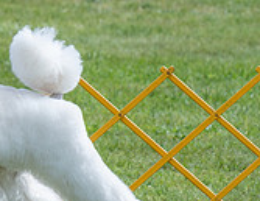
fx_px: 5474
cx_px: -110
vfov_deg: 2.1
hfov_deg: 2.7
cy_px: -38
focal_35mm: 721
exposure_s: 1/1250
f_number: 5.6
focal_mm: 161
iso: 200
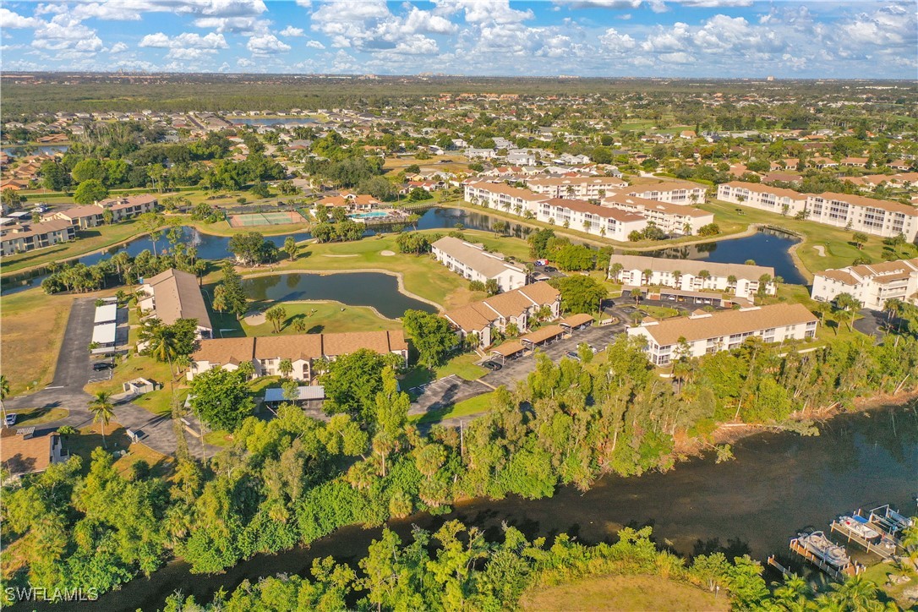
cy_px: 306
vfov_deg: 46.4
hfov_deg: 65.5
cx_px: 459
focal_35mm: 28
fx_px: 714
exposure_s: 1/320
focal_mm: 10.26
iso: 100
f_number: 2.8
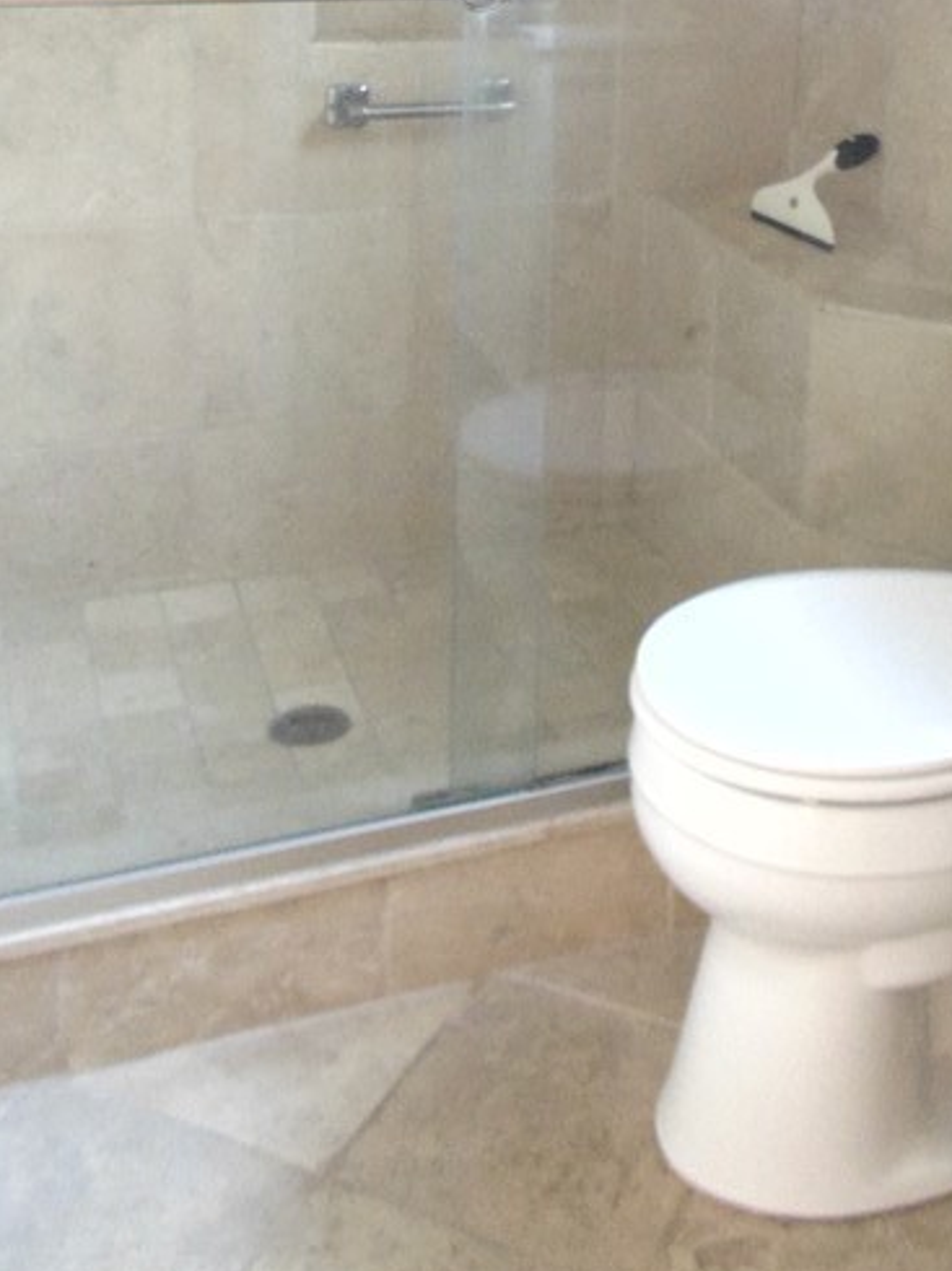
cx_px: 757
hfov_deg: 30.7
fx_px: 1688
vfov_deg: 37.7
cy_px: 62
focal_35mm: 46
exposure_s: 1/10
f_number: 3.1
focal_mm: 4
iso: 400
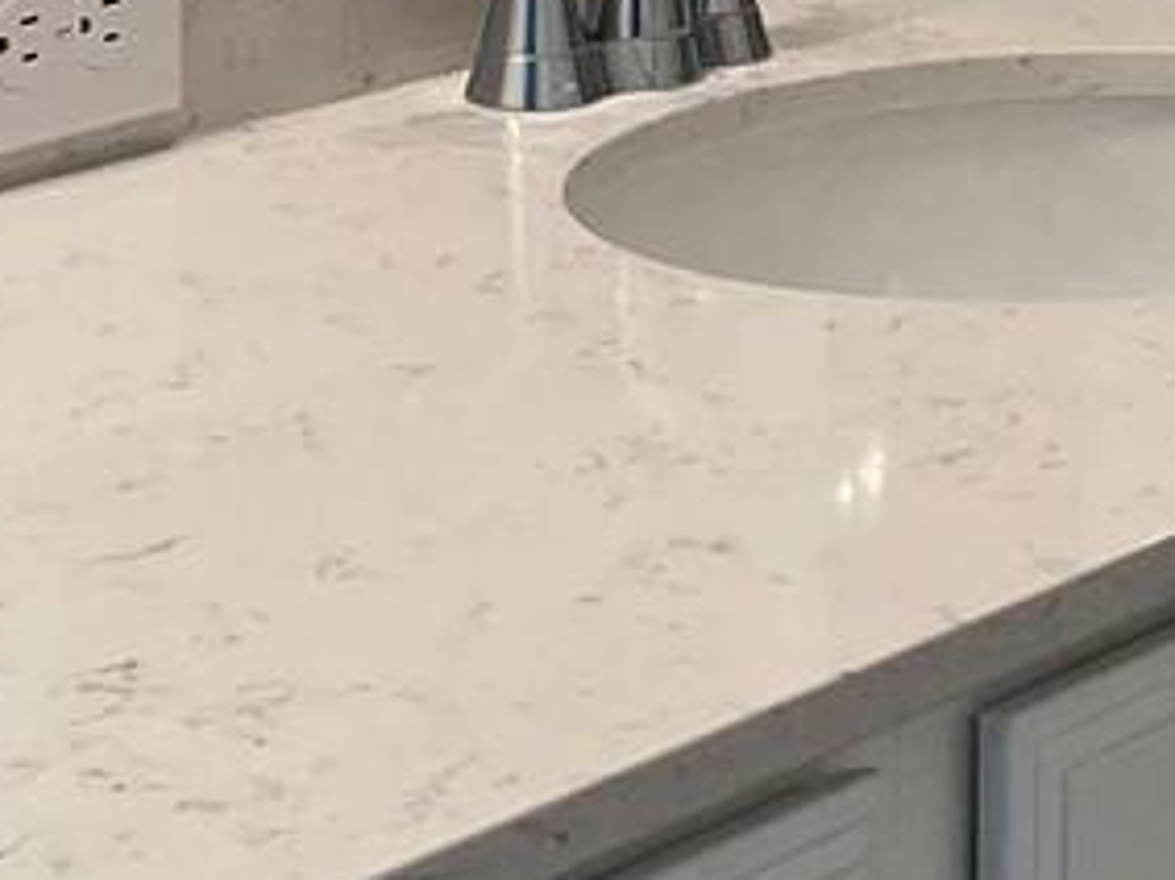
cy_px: -959
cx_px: 934
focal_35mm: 147
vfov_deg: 9.4
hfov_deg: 13.4
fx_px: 4988
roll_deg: -0.1
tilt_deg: -0.4
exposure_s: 1/120
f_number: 1.6
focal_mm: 4.2
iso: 32
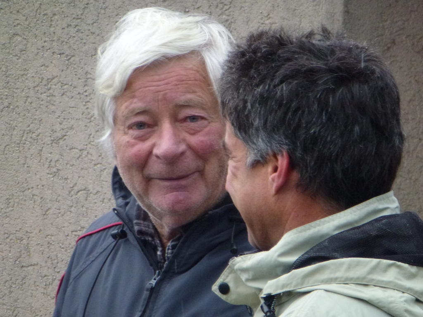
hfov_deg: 4.8
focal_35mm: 414
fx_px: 5059
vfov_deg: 3.6
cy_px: 158
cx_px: 212
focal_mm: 68.8
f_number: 5.9
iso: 400
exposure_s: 1/125
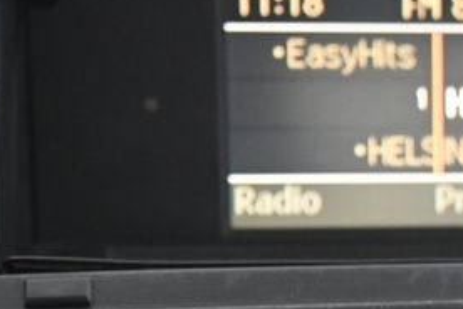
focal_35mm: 188
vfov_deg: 7.0
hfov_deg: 10.7
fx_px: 2418
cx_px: 562
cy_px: 653
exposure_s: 1/13
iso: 2000
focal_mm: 32
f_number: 4
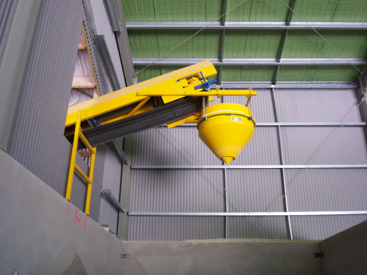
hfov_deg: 51.4
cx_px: 184
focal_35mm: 36
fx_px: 382
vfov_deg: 39.7
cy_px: 138
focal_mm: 5.9
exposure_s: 1/13.7
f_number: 4.5
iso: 140
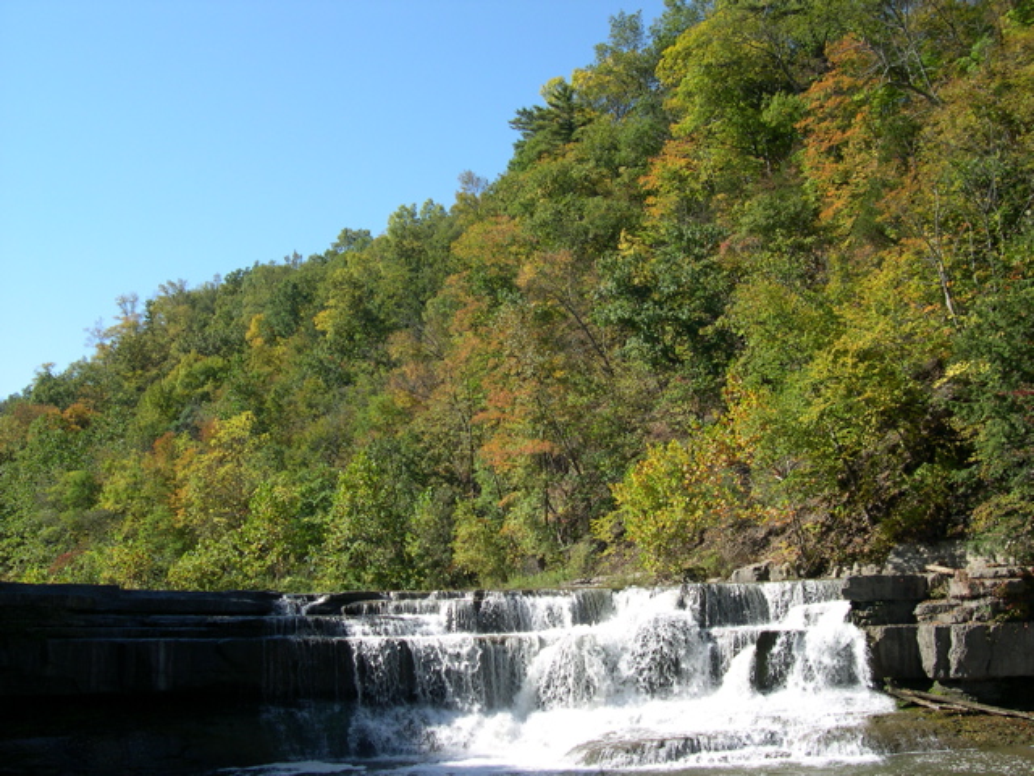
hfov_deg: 49.0
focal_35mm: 38
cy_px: 388
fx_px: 1135
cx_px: 517
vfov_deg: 37.7
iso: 100
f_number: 7.6
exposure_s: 1/95.6
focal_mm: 8
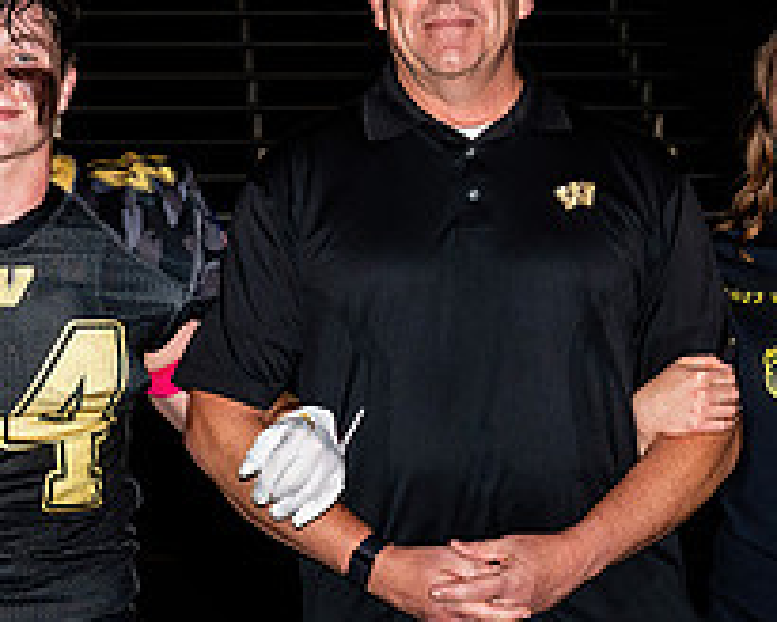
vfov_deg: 8.6
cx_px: 168
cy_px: 496
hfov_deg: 10.7
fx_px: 4139
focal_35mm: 180
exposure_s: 1/200
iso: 320
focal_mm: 34
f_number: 5
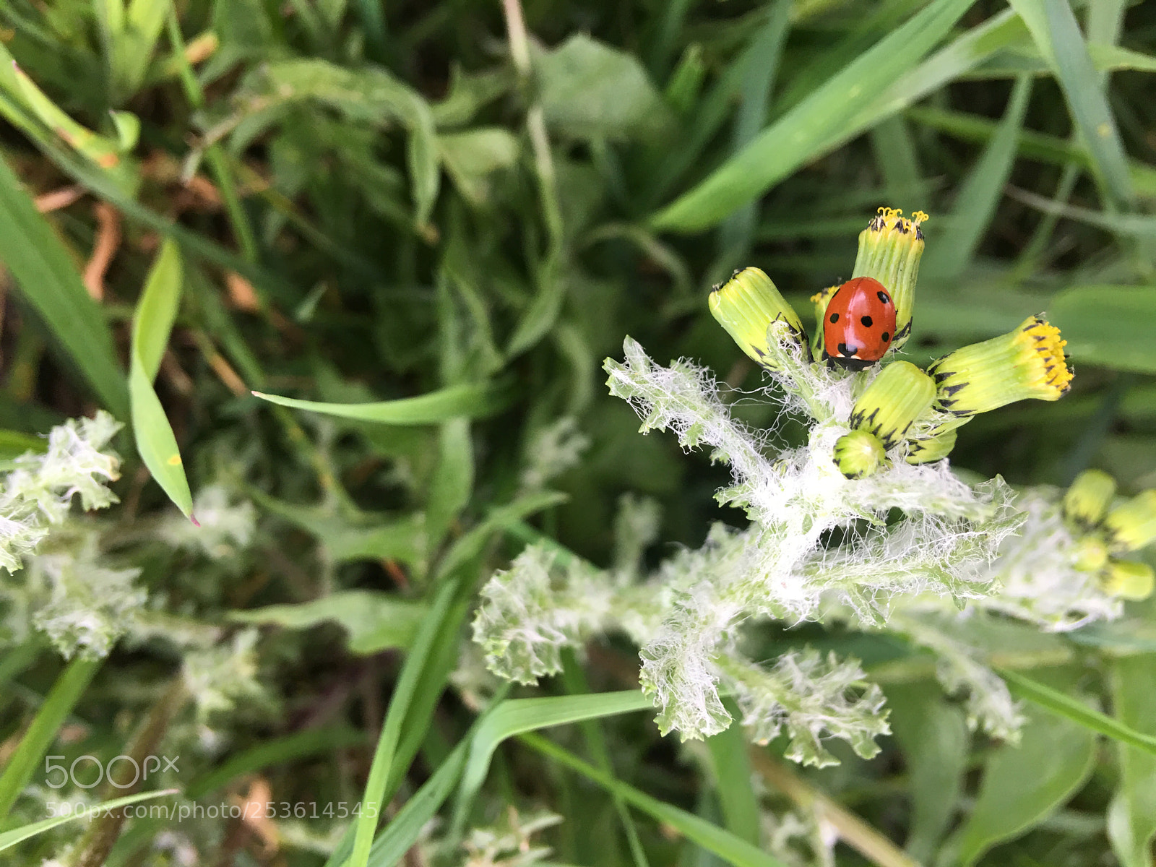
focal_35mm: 29
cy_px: 434
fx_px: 968
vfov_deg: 48.2
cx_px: 578
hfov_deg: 61.7
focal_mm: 4.15
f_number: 2.2
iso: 32
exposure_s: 1/33
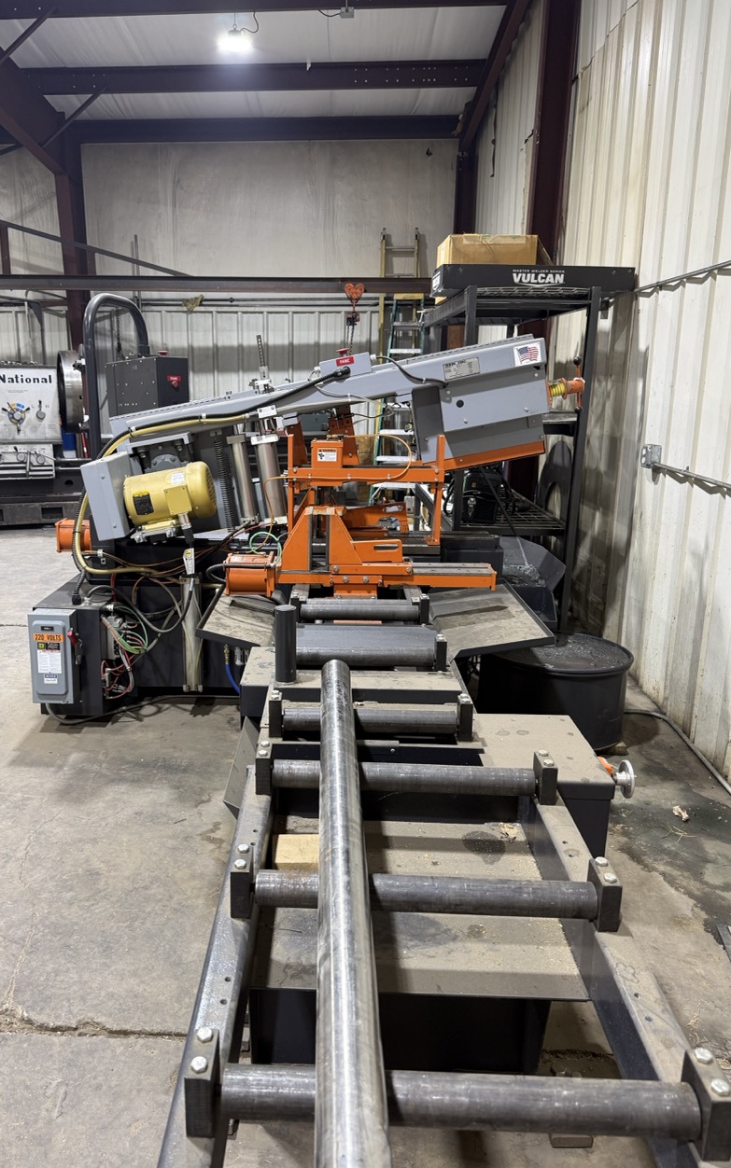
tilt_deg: -14.6
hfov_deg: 47.4
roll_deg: +0.0
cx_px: 299
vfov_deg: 70.4
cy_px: 594
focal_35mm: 26
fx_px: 828
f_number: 1.78
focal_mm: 6.76
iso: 125
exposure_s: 1/60
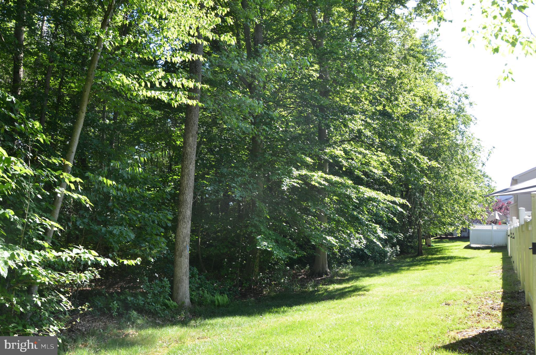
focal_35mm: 27
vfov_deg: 47.7
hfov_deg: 67.5
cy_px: 178
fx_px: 401
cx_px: 268
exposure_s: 1/160
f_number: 6.3
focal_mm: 18
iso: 200
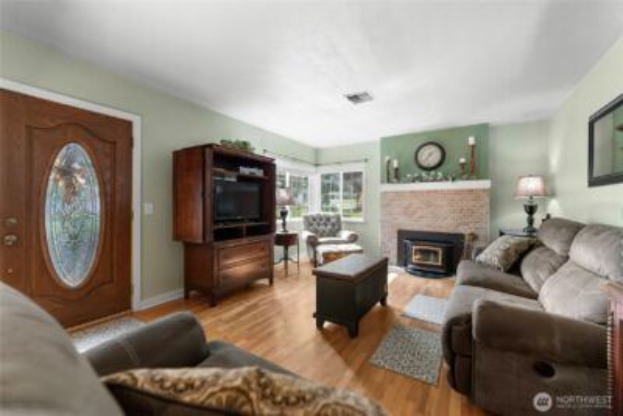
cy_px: 208
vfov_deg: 81.3
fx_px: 242
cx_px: 312
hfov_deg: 104.2
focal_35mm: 14
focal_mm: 14
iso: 400
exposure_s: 1/15
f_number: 2.8
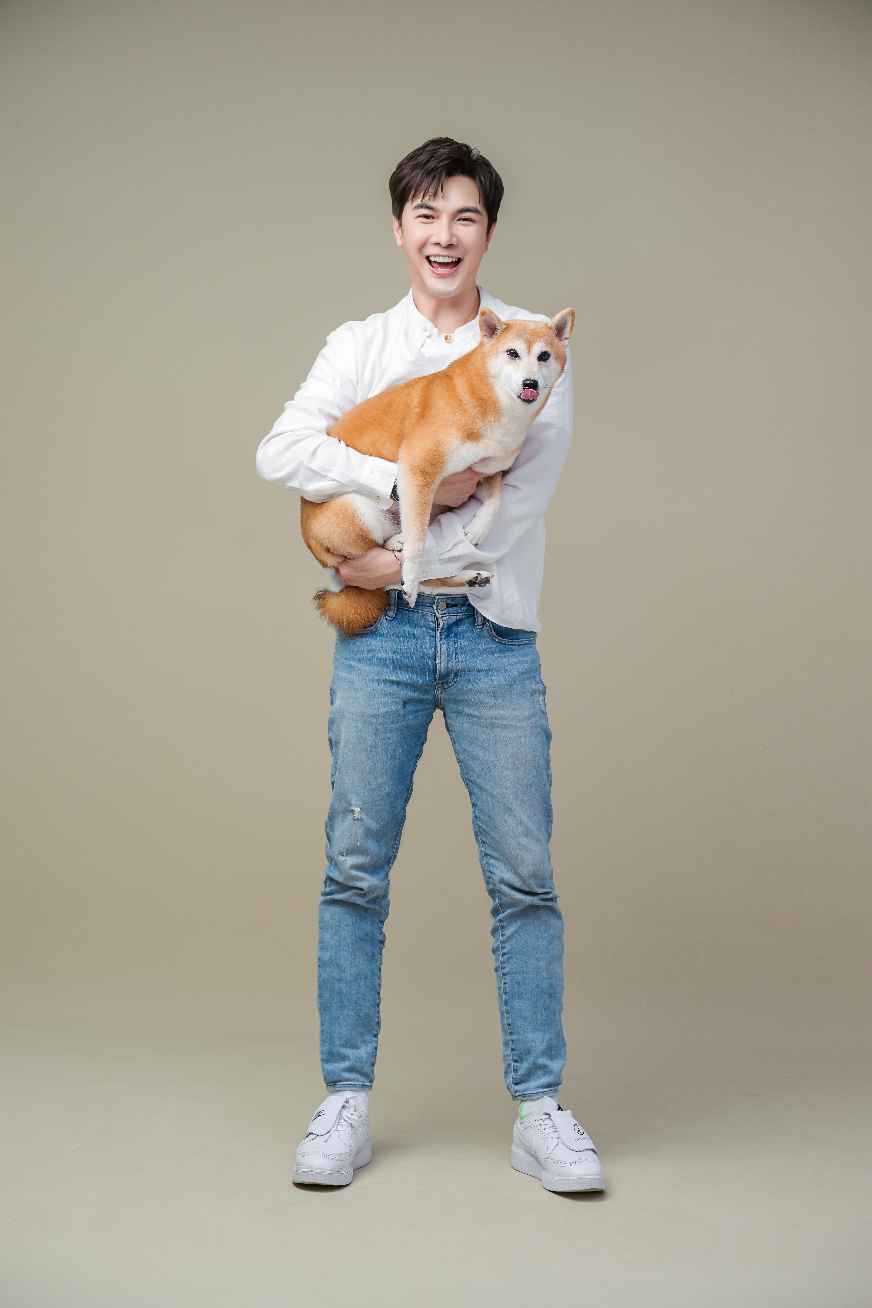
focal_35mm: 71
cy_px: 654
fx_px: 2579
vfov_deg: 28.5
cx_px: 436
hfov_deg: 19.2
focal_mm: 71
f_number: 5.6
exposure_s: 1/125
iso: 100
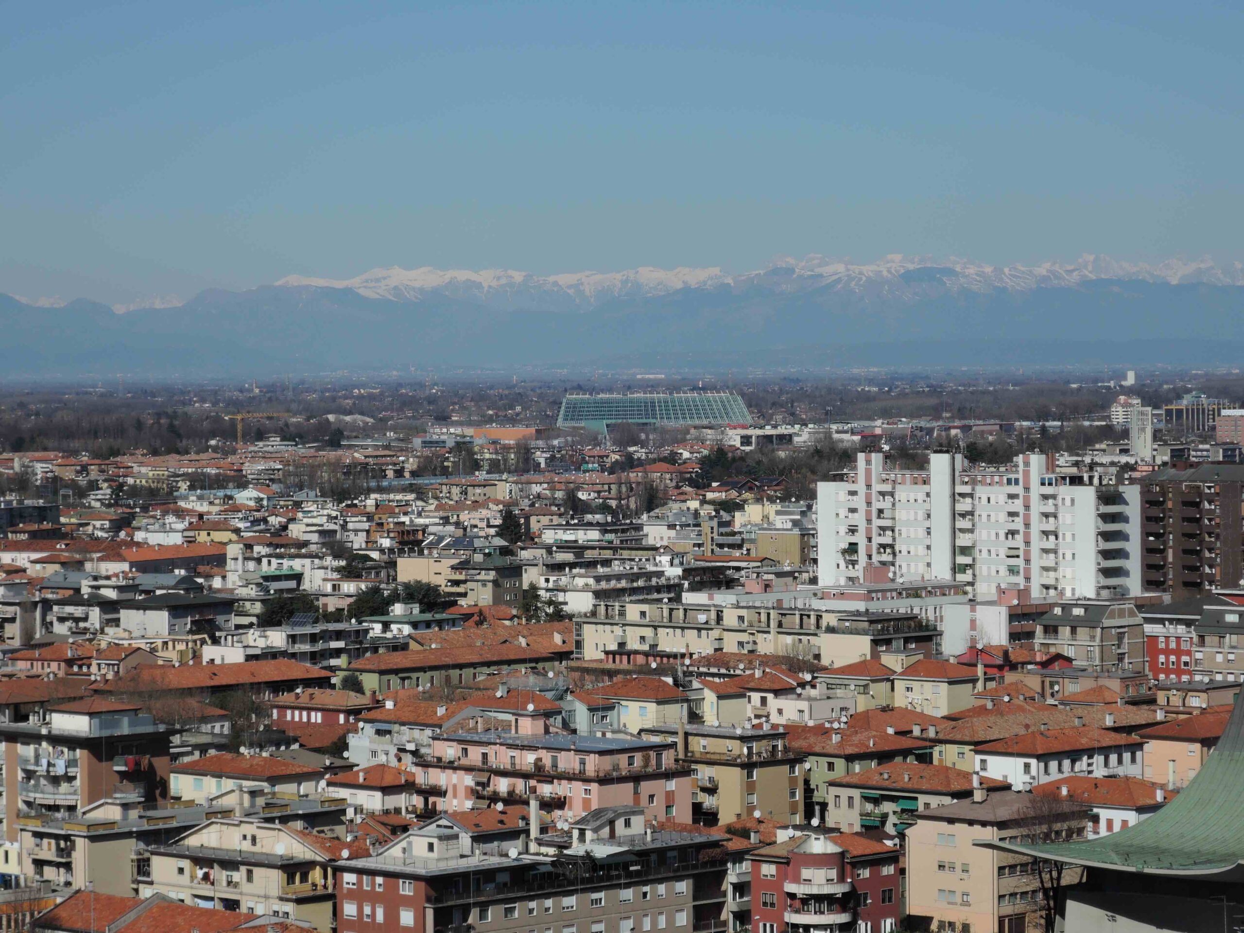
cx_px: 622
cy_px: 466
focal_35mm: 120
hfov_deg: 16.4
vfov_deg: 12.3
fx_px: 4312
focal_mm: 25.5
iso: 80
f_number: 5.6
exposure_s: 1/800
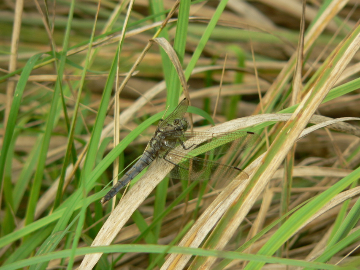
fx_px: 4493
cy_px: 135
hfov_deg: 4.6
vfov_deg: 3.4
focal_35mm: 432
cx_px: 180
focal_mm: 72
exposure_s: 1/320
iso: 80
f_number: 4
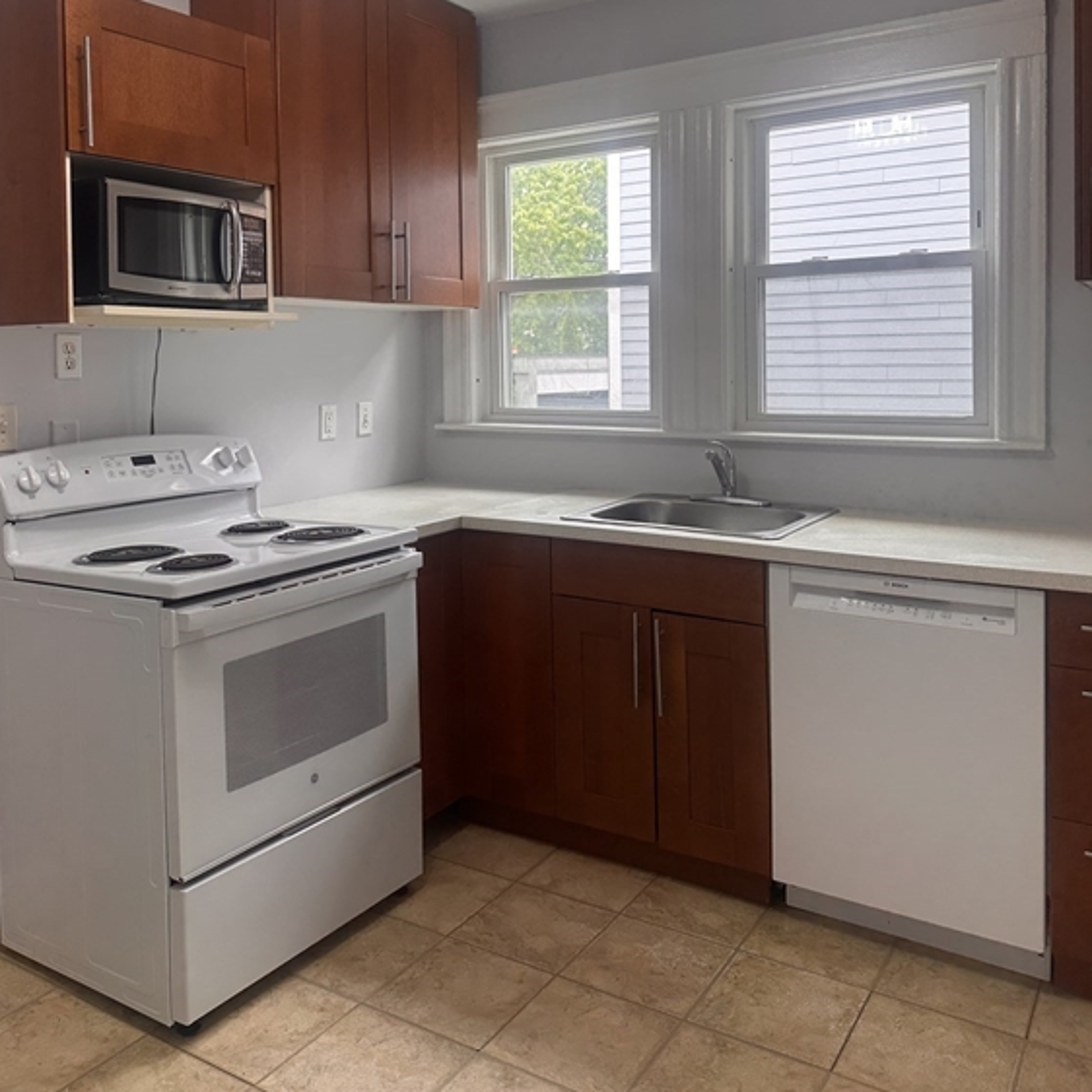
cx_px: 538
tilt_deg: -0.3
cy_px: 375
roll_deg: -0.6
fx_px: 1035
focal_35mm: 29
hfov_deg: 55.6
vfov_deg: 54.6
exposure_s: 1/120
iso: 80
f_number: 1.78
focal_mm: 6.86
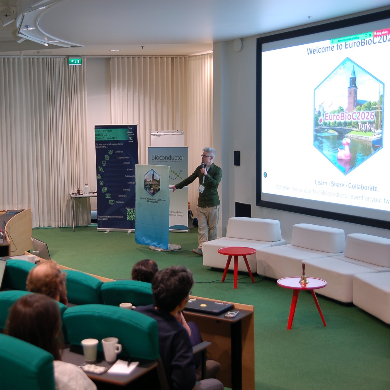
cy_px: 195
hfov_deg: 30.5
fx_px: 709
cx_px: 133
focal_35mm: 56
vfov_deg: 30.7
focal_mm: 29
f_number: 2.8
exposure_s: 1/20
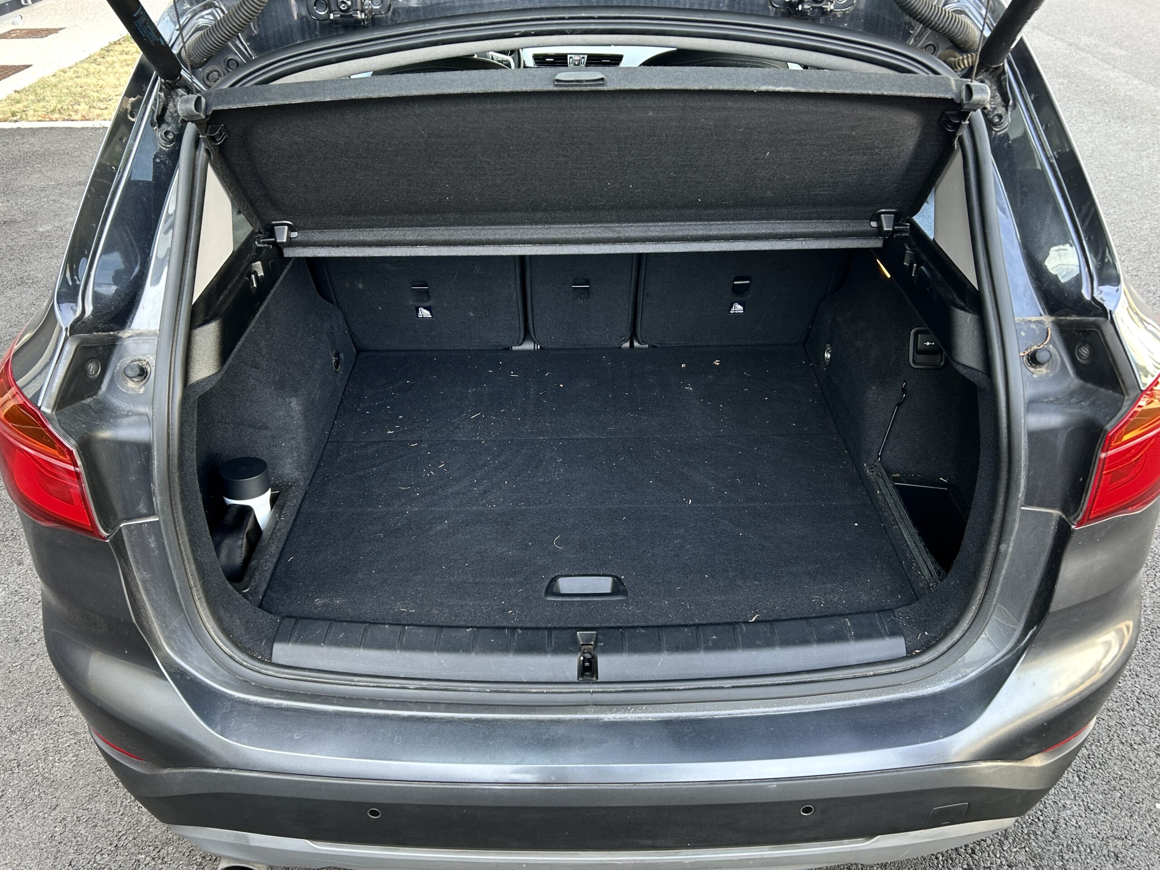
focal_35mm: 26
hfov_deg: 67.3
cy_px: 435
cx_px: 580
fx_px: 871
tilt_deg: -32.8
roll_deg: +0.6
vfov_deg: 53.1
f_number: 1.5
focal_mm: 5.7
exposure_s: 1/121
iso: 80
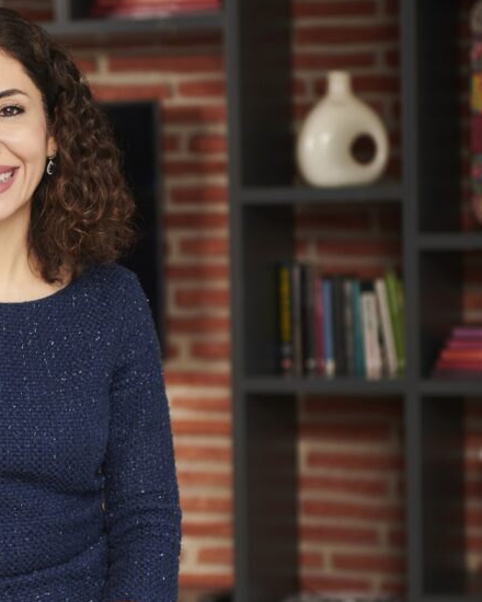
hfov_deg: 10.0
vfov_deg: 12.6
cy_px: 354
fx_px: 2728
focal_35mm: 153
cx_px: -5
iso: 320
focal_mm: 70
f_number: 3.5
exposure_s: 1/125
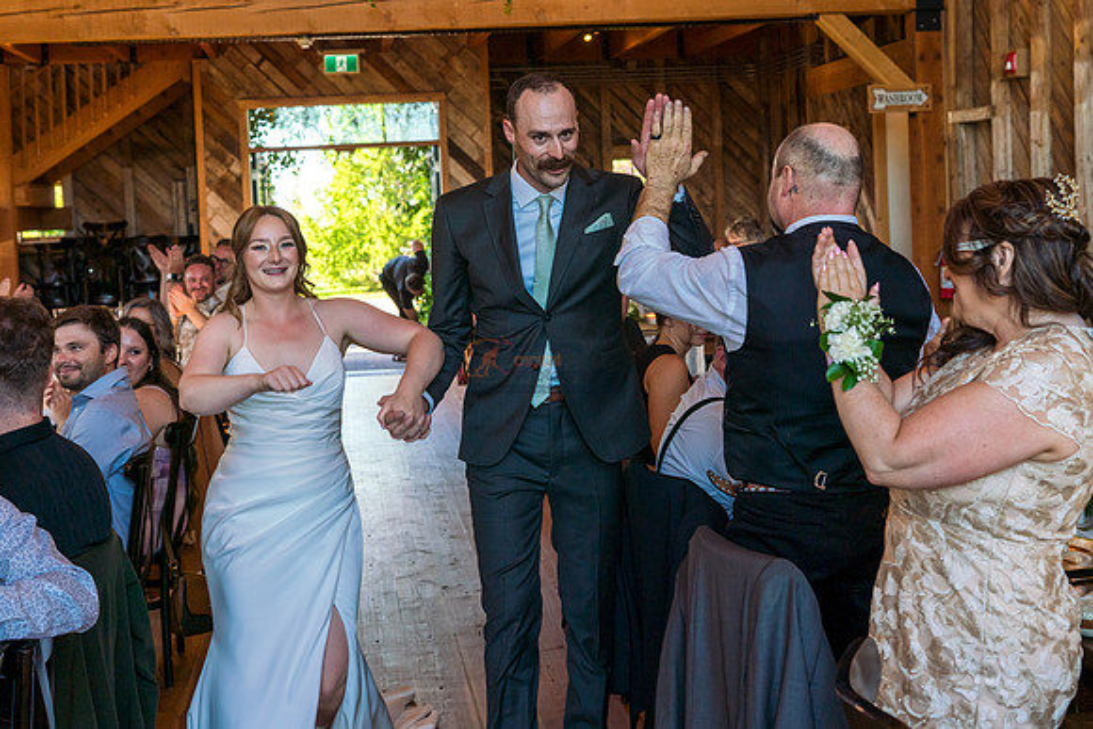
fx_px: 1494
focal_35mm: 49
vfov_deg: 27.3
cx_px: 513
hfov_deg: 40.2
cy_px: 249
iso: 400
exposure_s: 1/320
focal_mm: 35
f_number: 4
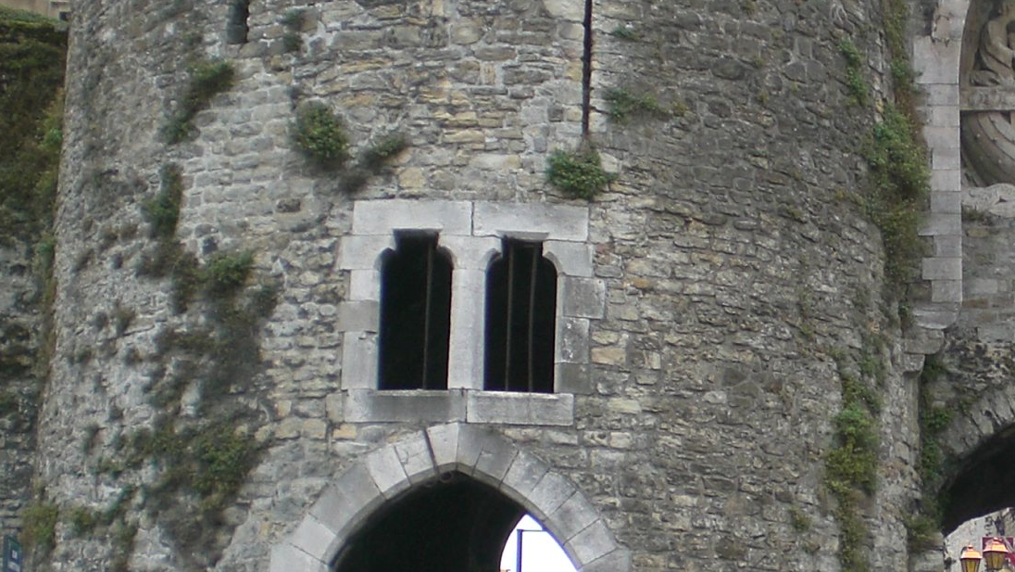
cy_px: 380
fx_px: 2342
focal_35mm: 87
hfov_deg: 23.3
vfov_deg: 13.9
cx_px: 1050
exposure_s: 1/160
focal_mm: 6.3
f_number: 3.1
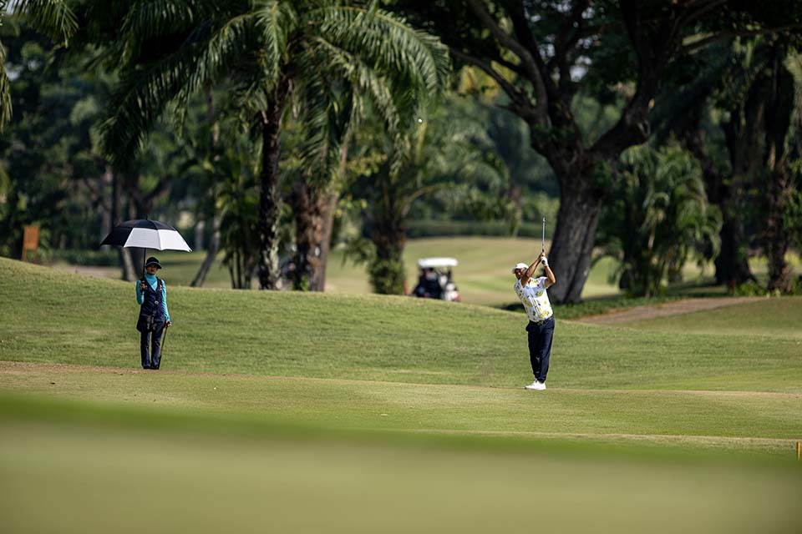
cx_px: 401
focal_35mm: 400
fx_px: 8910
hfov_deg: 5.2
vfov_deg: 3.4
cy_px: 267
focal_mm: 400
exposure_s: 1/2500
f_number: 2.8
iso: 180
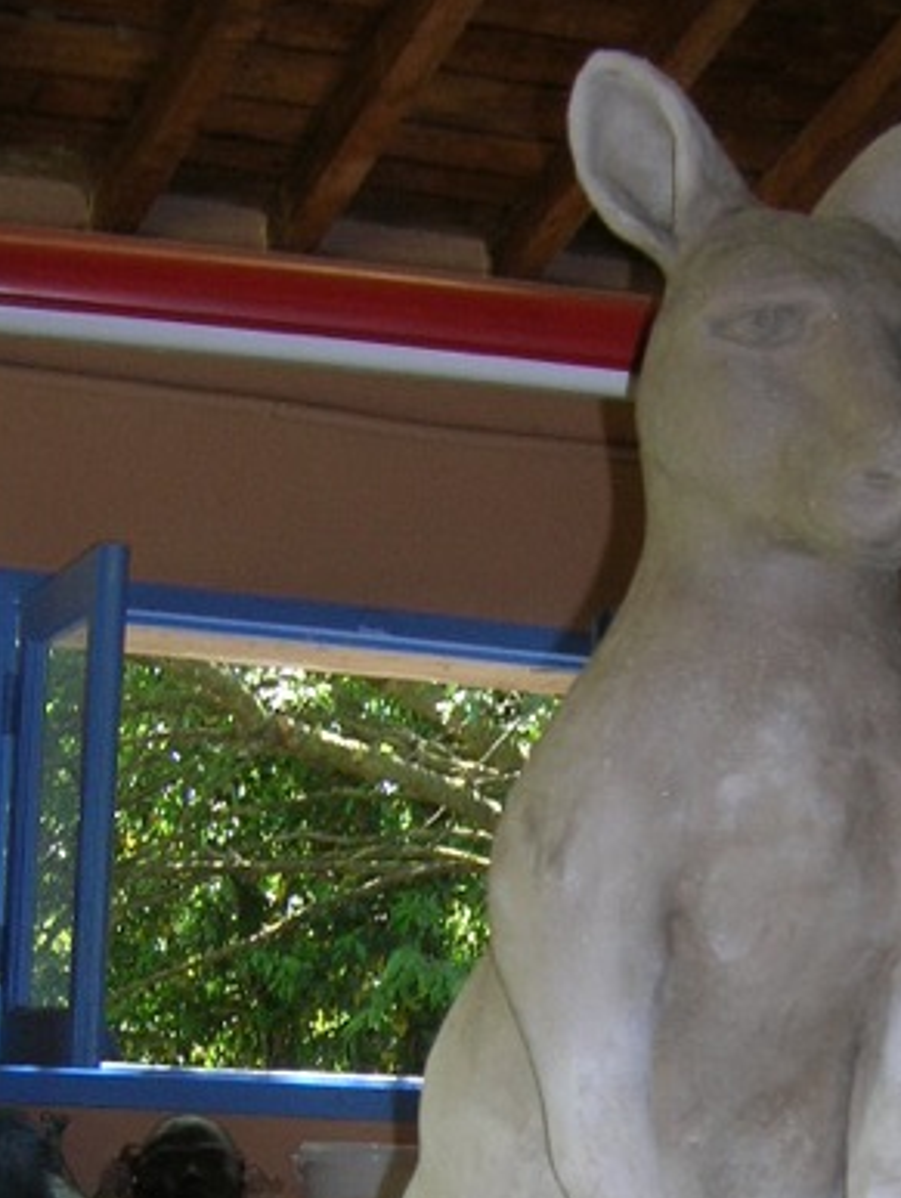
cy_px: 1176
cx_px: 732
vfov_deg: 23.7
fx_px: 2737
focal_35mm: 79
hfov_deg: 18.5
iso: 50
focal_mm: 5.7
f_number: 2.9
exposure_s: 1/60.1
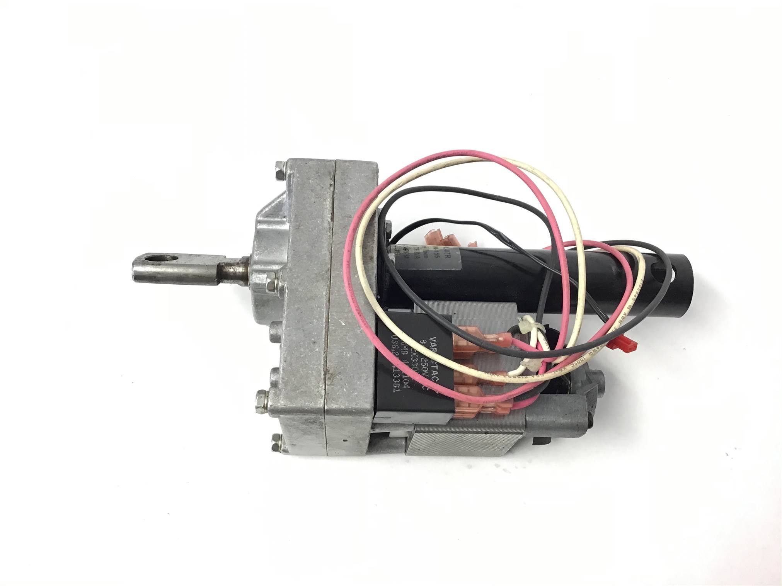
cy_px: 293
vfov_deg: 45.4
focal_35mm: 31
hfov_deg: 58.4
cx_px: 391
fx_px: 700
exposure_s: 1/33
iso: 64
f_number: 2.4
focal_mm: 3.3
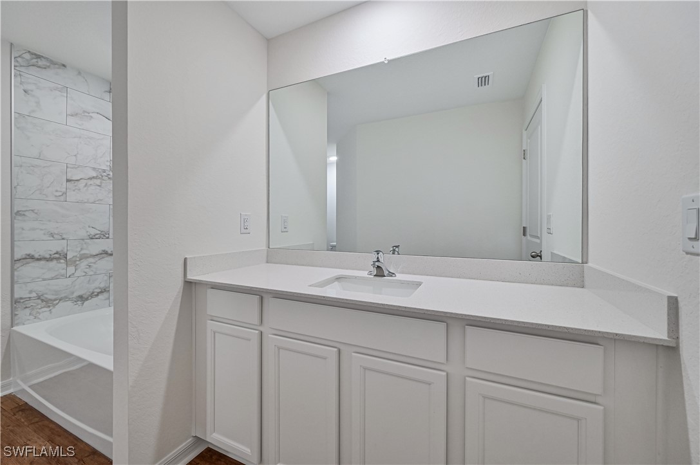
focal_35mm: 14
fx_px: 272
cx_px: 350
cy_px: 232
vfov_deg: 81.1
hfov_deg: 104.3
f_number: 6.3
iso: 800
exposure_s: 1/40
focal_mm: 14
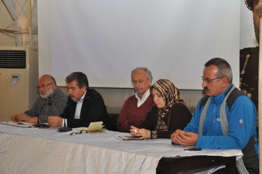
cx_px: 131
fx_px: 523
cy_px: 87
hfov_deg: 28.1
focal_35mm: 72
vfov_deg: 18.9
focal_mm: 48
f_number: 4.8
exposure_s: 1/60
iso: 800
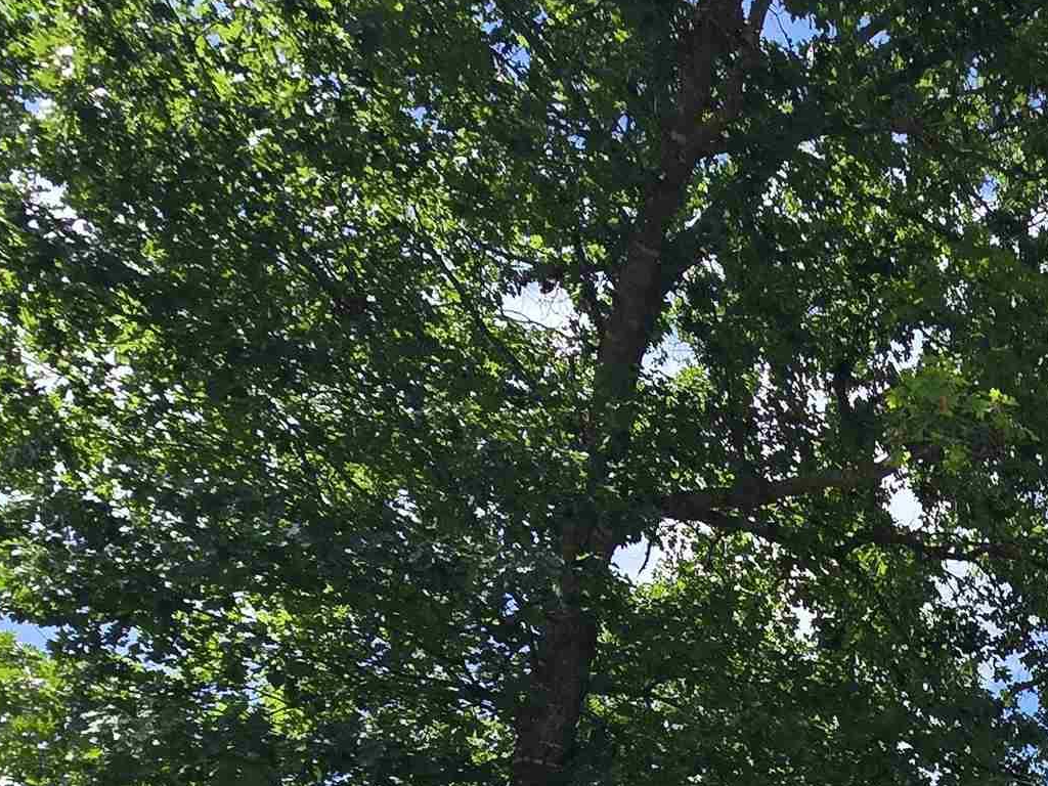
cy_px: 1117
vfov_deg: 27.8
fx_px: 1181
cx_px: 1234
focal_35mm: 39
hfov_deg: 37.3
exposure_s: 1/1453
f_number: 2.2
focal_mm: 2.2
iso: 50
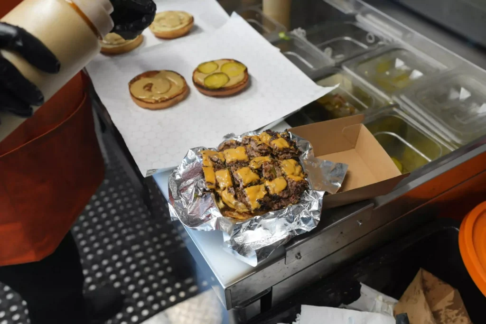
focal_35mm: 35
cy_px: 162
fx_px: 473
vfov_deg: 37.9
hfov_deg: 54.4
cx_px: 243
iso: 1250
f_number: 4
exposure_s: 1/160
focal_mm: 35
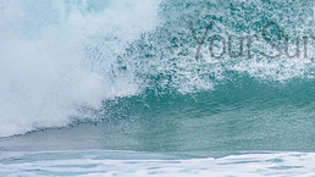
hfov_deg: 1.8
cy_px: 30
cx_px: 315
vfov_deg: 1.0
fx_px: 9821
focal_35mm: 1176
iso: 280
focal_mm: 500
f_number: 5.6
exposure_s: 1/2000
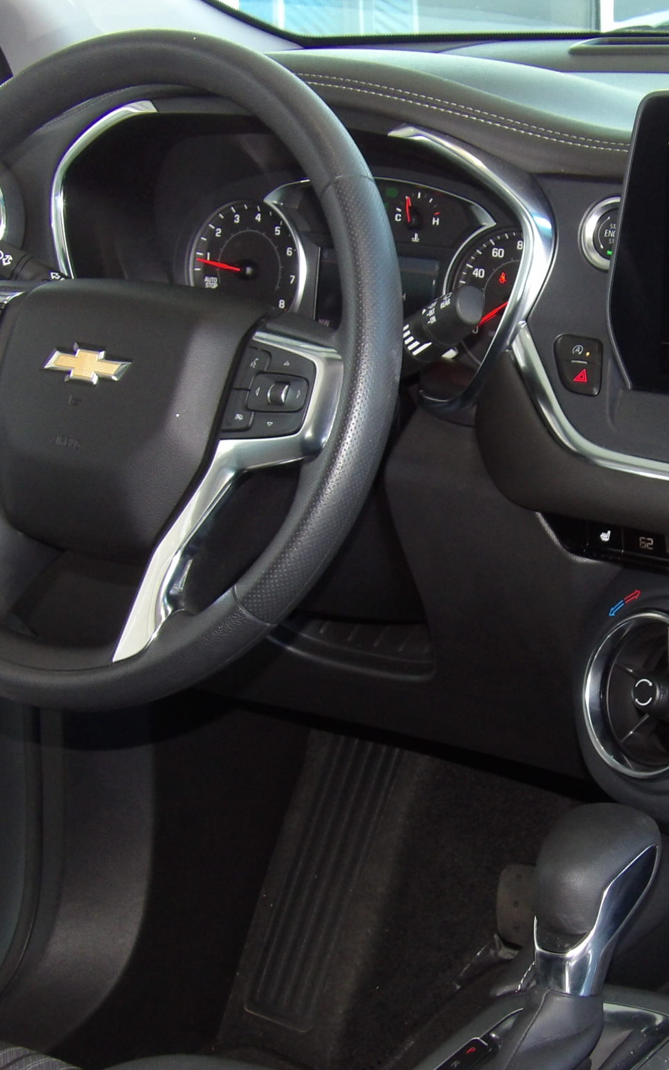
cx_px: 529
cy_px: 628
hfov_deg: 16.0
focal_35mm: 81
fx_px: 2363
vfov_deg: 25.5
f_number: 3.8
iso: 250
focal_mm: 8.2
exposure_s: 1/28
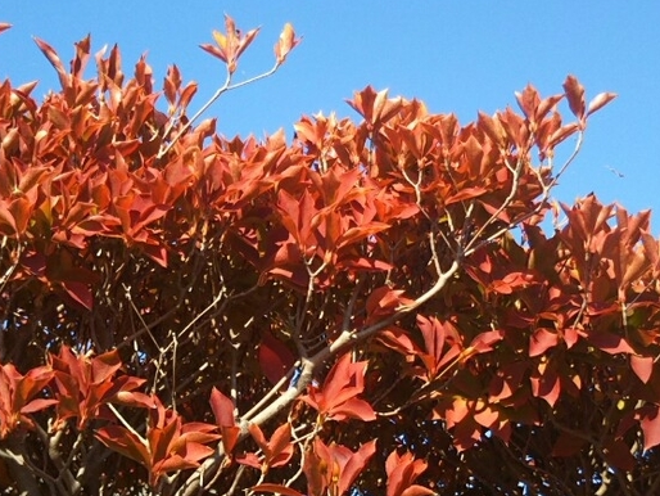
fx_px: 1335
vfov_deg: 21.0
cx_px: 340
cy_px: 251
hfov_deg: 27.8
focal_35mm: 70
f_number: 2.2
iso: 25
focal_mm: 4
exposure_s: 1/501
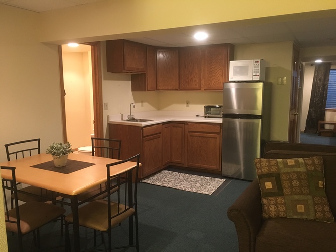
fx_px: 281
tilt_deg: -8.0
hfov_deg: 61.7
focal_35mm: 29
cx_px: 168
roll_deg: +0.0
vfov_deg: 48.2
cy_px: 126
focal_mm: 4.15
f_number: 2.2
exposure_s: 1/17
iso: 200
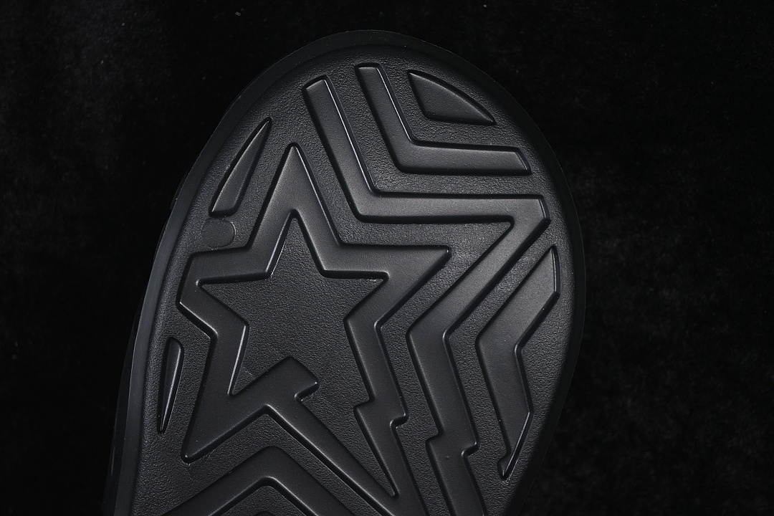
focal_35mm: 75
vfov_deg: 18.2
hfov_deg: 27.0
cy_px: 258
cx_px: 387
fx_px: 1612
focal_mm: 50
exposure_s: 1/60
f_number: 6.3
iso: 160
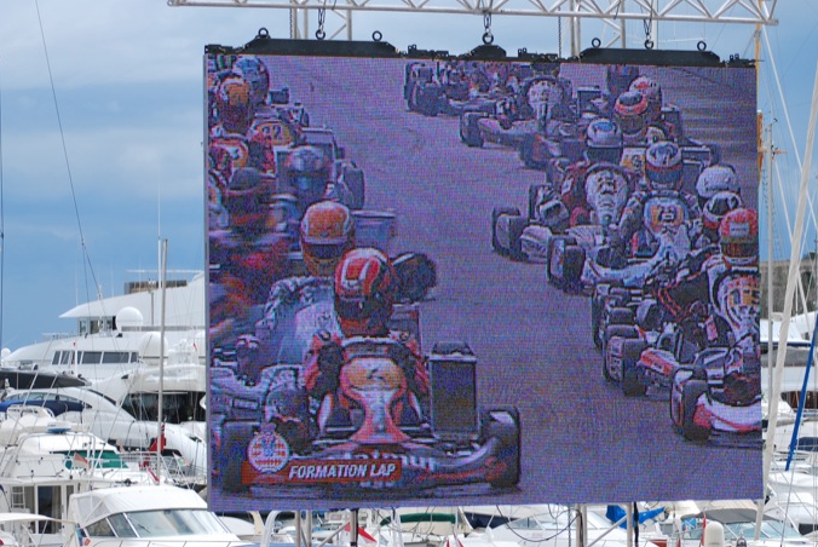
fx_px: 3360
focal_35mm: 148
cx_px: 463
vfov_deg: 9.3
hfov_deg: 13.9
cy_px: 231
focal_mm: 65
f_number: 5.6
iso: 160
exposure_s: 1/500
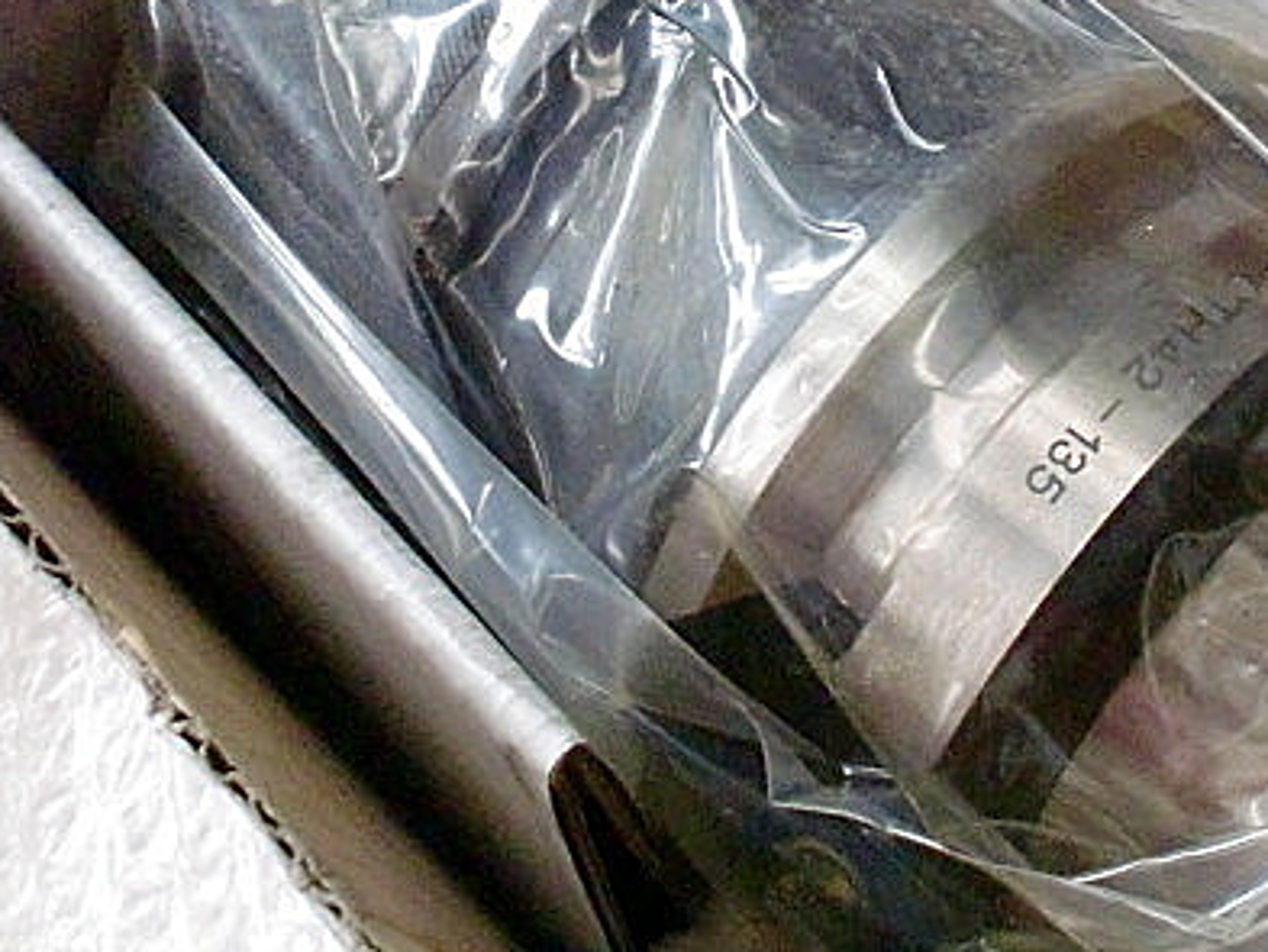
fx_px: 2089
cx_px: 871
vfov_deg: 25.5
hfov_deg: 33.4
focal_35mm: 57
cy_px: 316
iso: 1250
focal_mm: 6.3
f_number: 3.1
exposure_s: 1/60
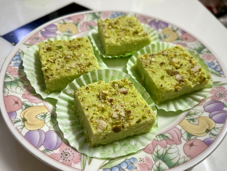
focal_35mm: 26
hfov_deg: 67.3
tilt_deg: -49.2
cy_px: 86
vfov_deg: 53.1
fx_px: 170
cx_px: 114
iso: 100
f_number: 1.6
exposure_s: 1/50
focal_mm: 5.1
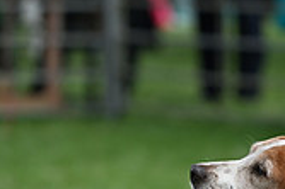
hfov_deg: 3.7
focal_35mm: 557
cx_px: 468
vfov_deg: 2.5
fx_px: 4405
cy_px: 280
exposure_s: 1/1250
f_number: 4.5
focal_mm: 160
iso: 320
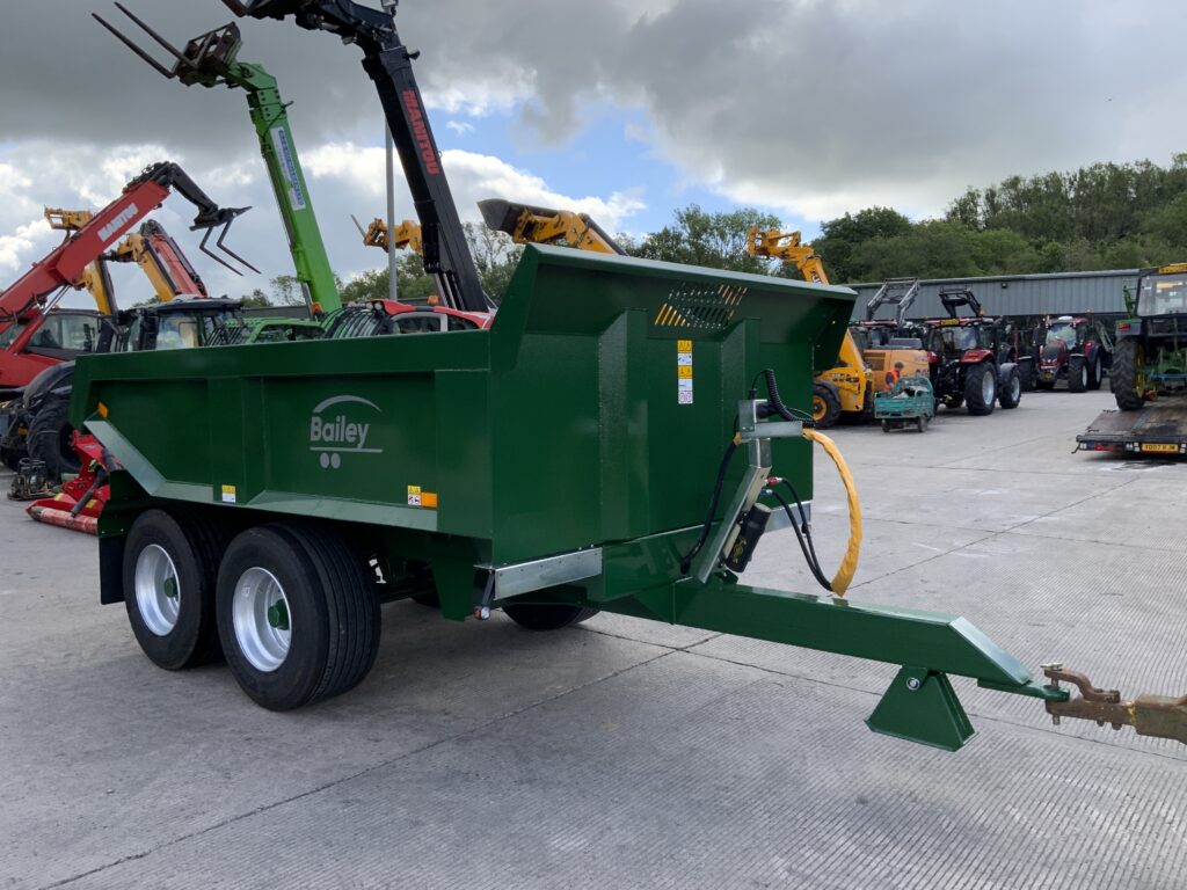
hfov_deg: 61.7
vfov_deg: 48.2
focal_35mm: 29
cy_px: 445
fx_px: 994
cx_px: 594
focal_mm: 3
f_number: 1.8
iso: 16
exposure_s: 1/700
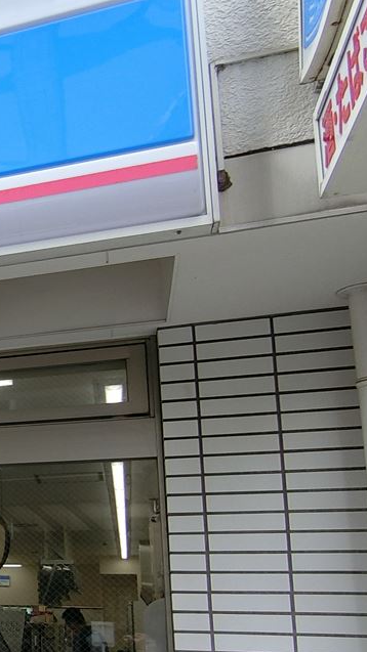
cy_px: 482
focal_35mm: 52
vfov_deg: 38.9
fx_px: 900
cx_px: -409
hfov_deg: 16.3
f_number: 2.7
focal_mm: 4.06
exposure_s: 1/250
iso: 80
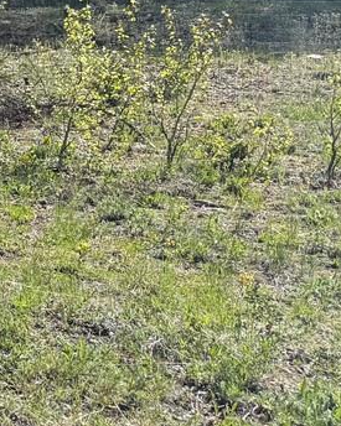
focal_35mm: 109
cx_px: -619
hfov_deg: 10.7
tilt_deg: +7.7
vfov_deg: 16.6
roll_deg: -1.0
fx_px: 1376
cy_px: -141
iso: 80
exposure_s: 1/2169
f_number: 1.78
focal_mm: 6.76
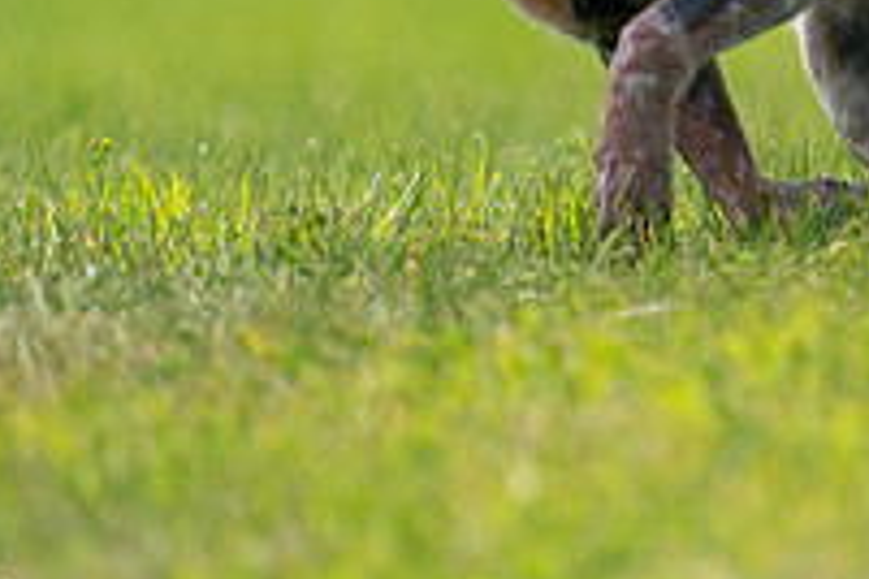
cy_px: -166
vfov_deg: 0.8
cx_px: 994
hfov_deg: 1.2
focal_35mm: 1733
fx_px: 41829
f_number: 6.3
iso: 1600
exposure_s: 1/4000
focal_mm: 600
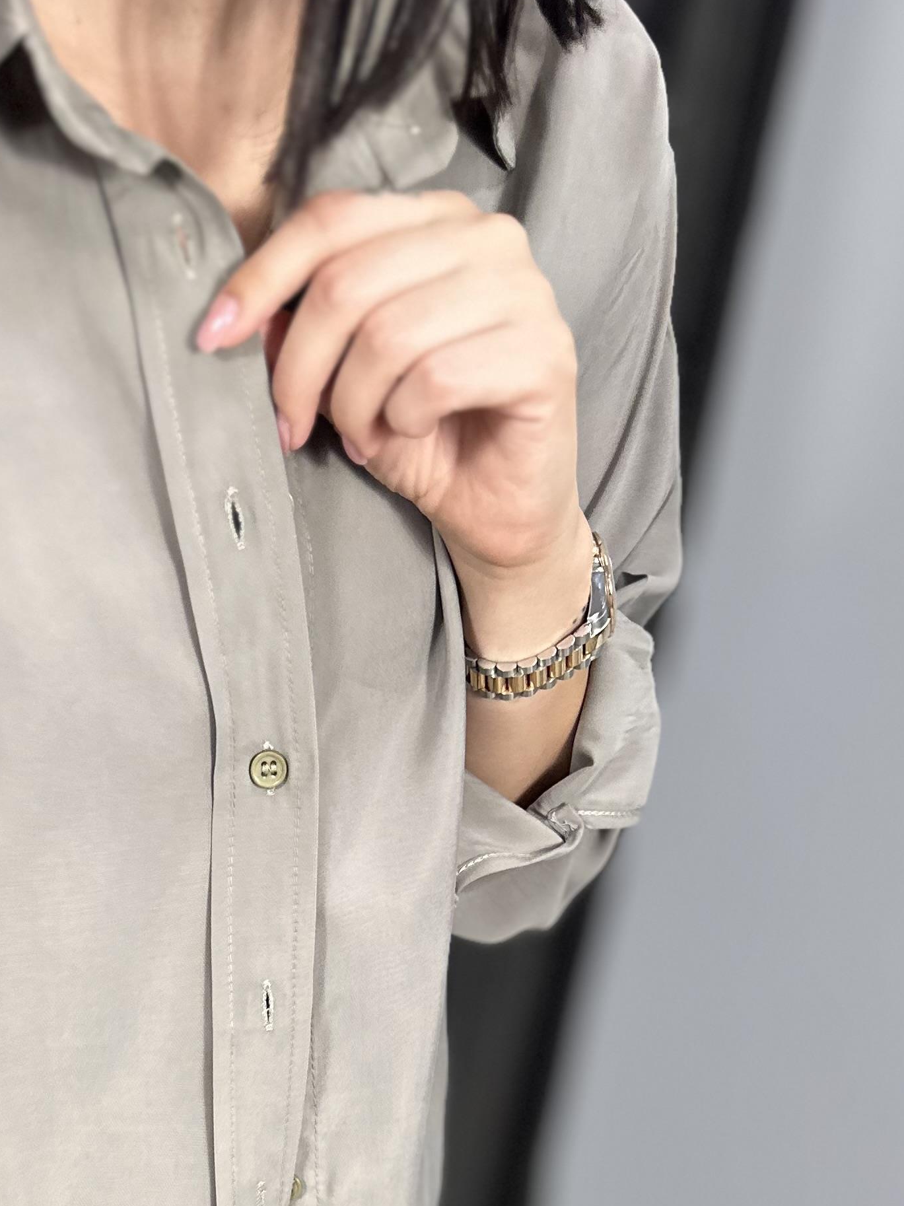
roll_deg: -5.4
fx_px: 1846
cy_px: 1326
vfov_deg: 32.0
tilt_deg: -27.9
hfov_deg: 26.6
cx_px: 92
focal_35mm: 53
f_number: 1.78
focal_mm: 6.86
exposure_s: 1/100
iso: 200
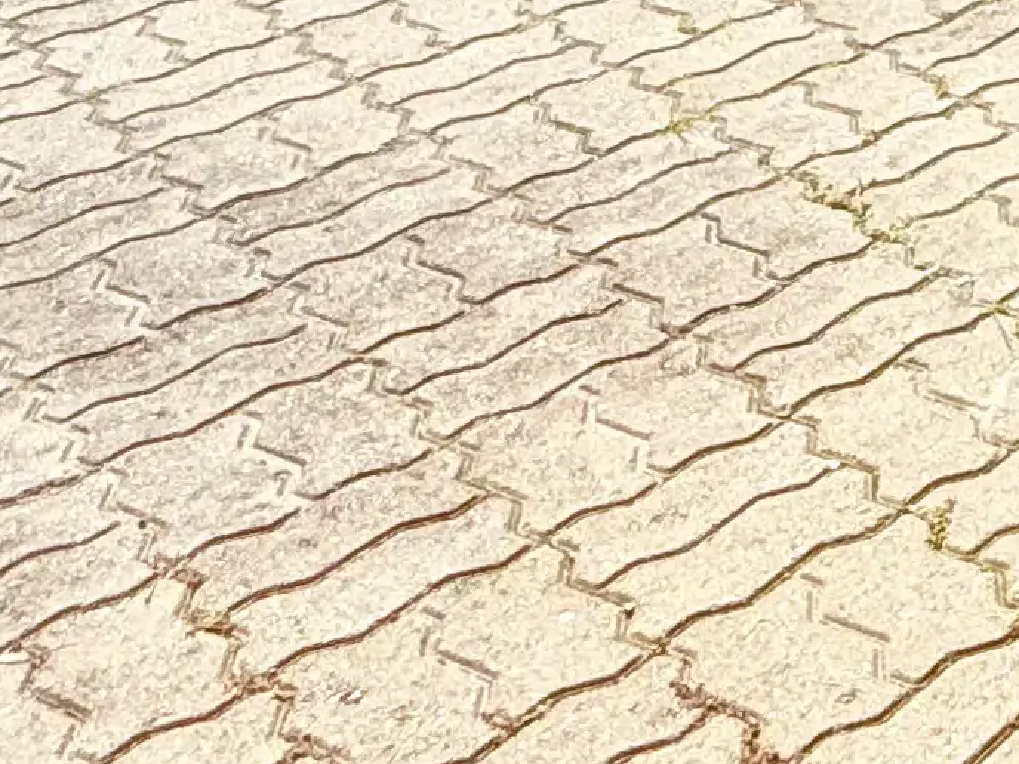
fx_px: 2414
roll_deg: -0.3
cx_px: 1943
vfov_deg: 13.6
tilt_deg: -0.9
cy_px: -1005
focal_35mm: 82
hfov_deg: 17.9
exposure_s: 1/1033
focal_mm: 2.22
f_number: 2.2
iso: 64
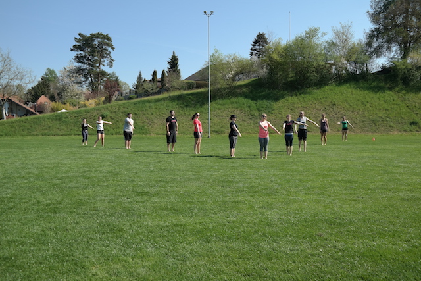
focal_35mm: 33
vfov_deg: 40.0
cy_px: 140
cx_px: 210
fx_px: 386
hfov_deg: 57.2
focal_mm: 22
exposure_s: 1/250
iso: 100
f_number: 6.3
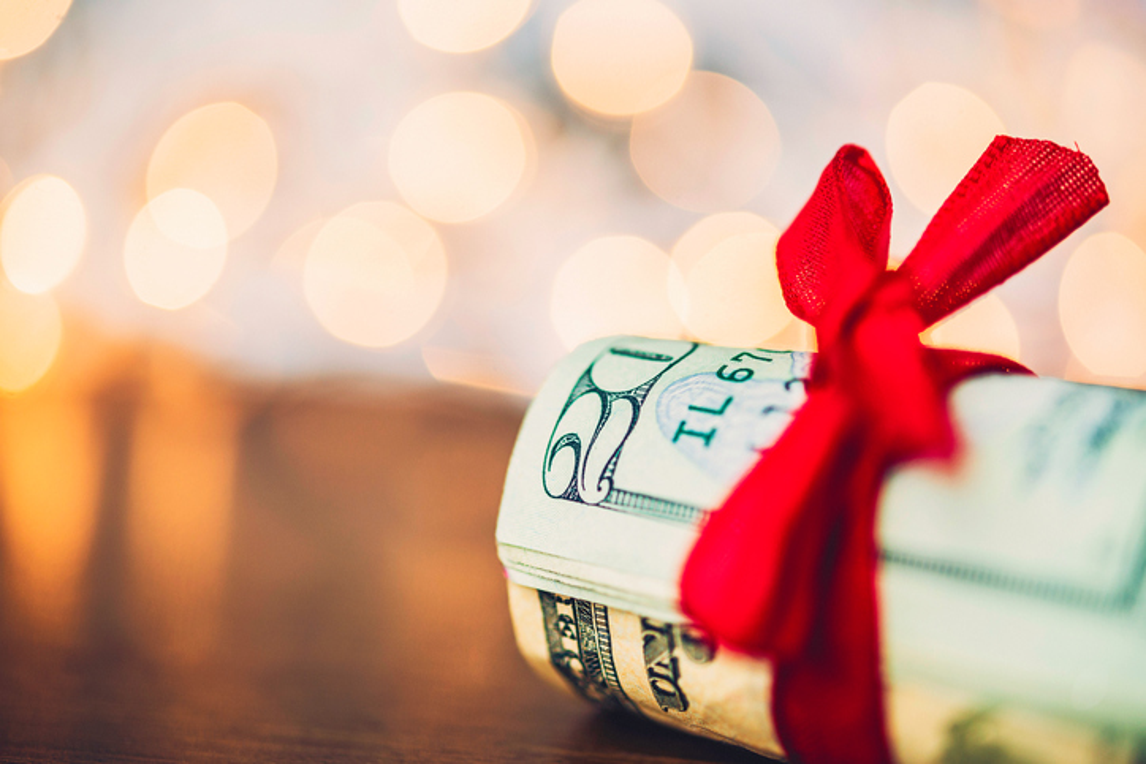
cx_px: 573
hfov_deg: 33.4
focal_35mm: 60
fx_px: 1910
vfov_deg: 22.6
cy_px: 382
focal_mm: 60
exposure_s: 1/200
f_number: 3.2
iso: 320
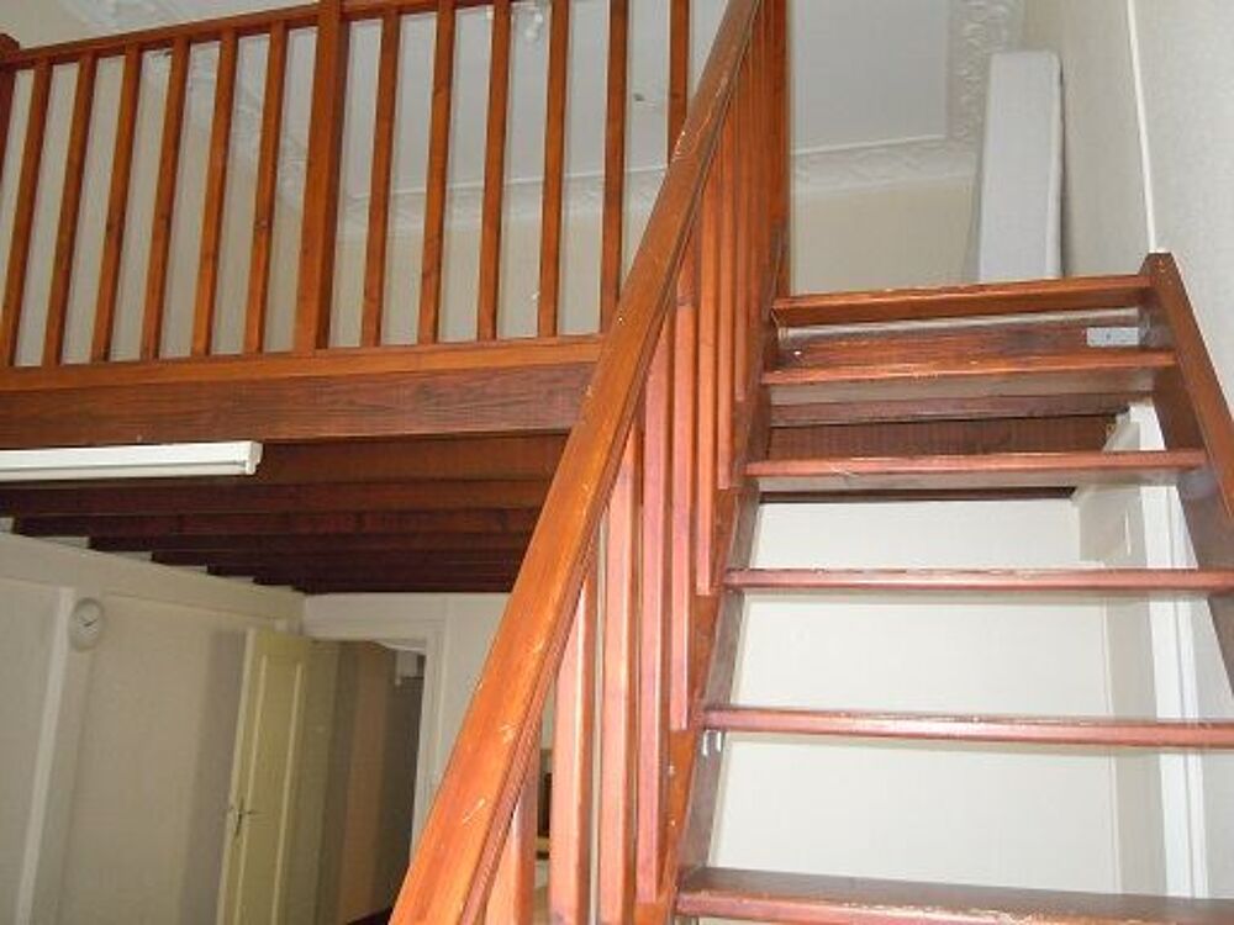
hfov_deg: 60.0
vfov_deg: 46.8
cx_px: 617
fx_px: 1069
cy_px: 462
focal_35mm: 30
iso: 400
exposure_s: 1/30
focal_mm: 5.4
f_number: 3.5
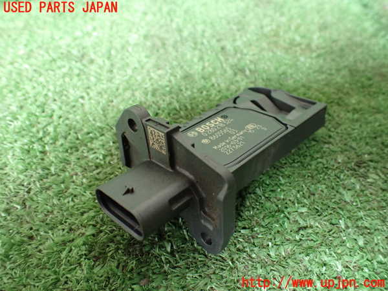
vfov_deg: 46.8
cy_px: 146
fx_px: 336
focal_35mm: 30
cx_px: 194
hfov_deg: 60.0
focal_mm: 5.4
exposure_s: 1/125
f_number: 2.3
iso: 800
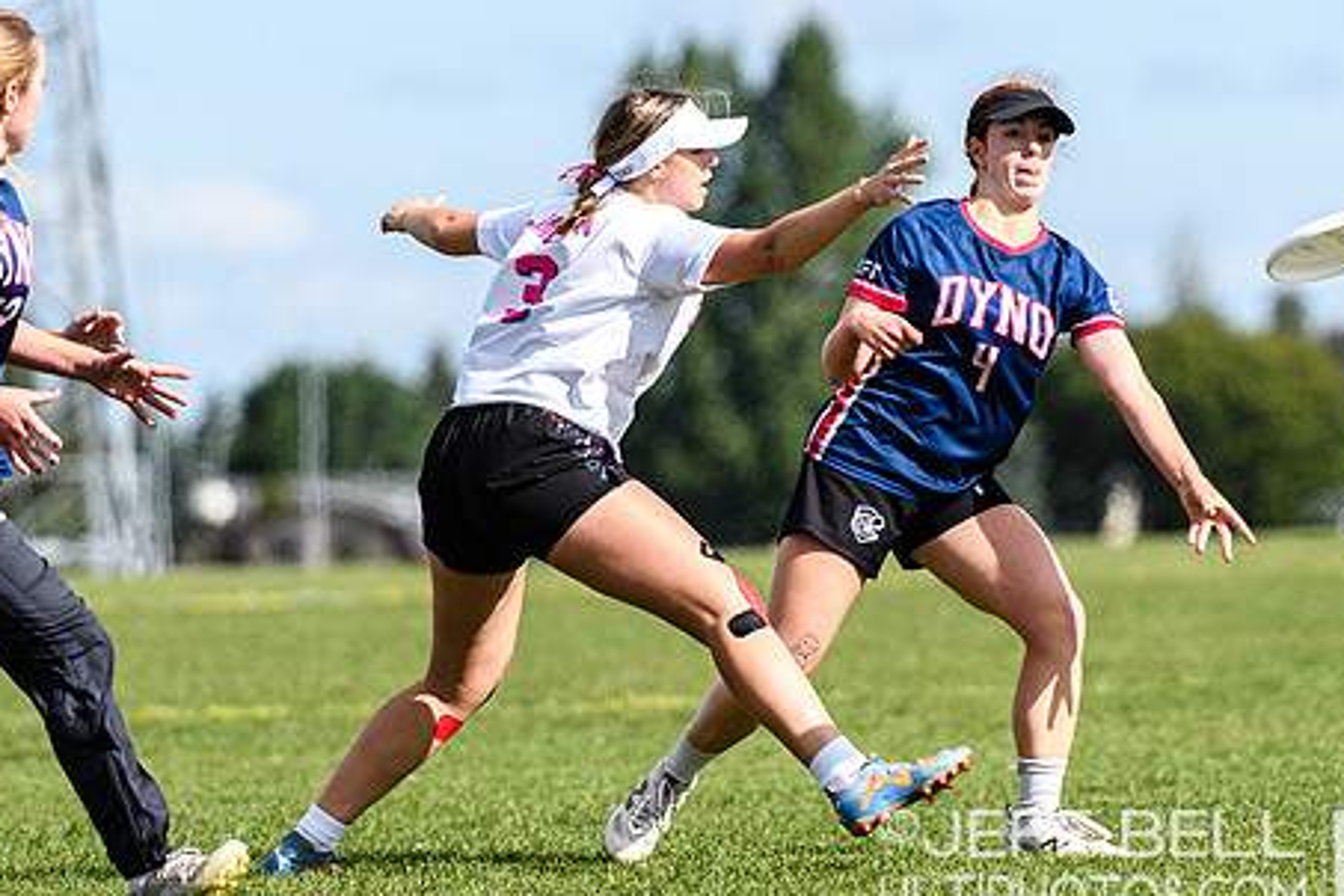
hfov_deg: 4.1
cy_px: 381
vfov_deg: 2.7
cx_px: 944
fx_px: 18703
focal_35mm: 501
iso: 100
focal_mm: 200
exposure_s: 1/1600
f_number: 3.2
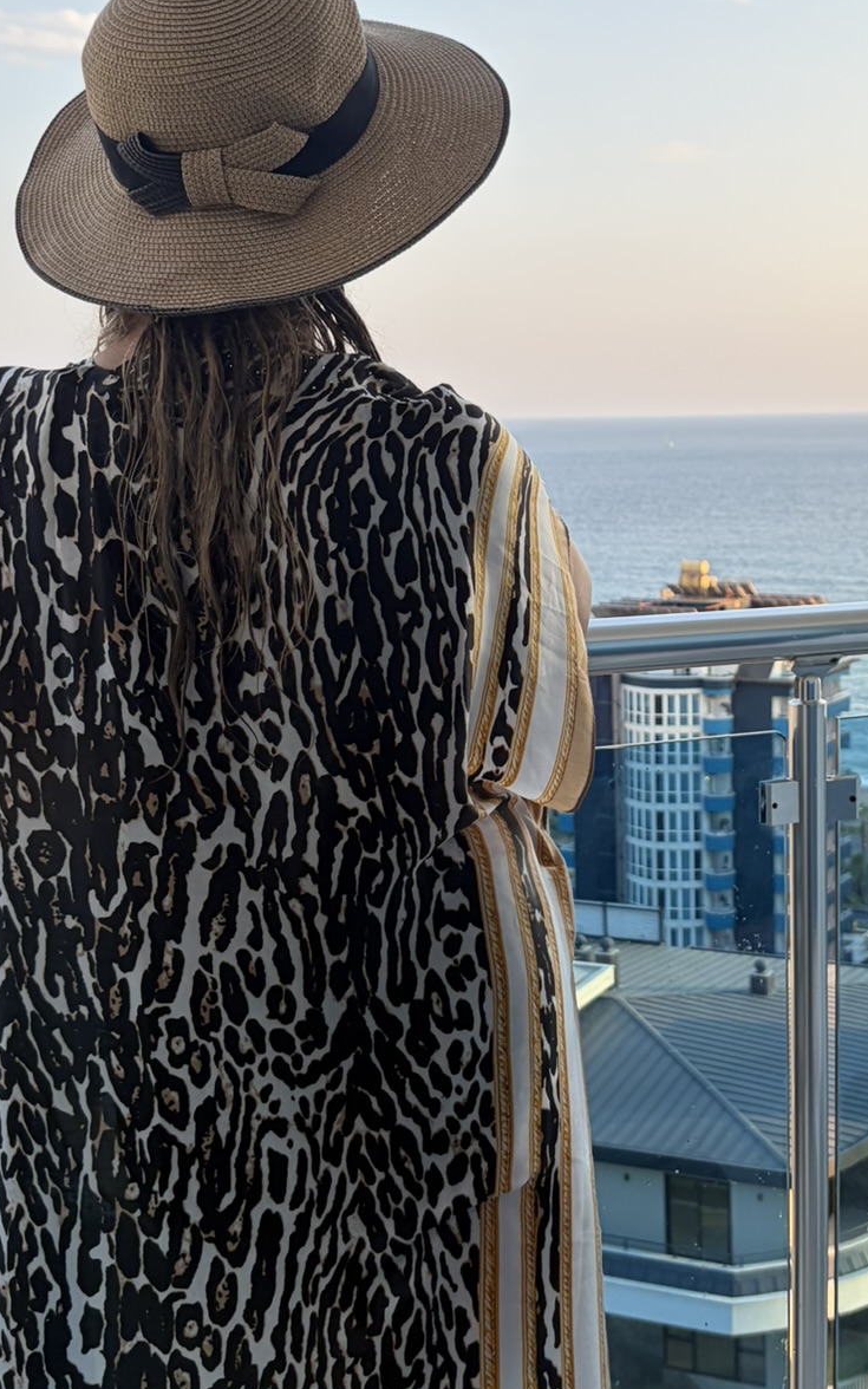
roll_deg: +1.6
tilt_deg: -3.4
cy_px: 630
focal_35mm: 48
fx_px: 1817
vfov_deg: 41.8
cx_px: 650
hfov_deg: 26.5
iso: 50
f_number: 1.6
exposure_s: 1/441
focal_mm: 5.96
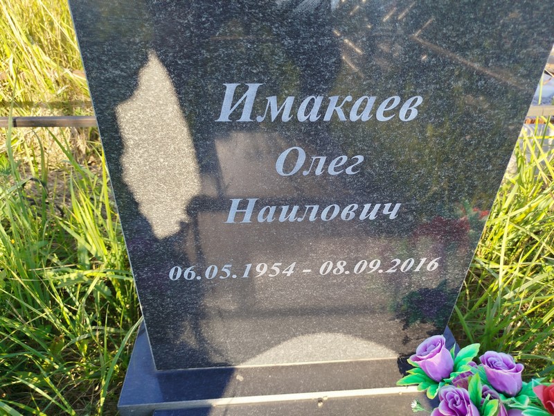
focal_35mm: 24
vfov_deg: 56.8
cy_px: 208
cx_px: 277
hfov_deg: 71.6
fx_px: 384
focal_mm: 5.31
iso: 50
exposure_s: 1/194
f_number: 1.7
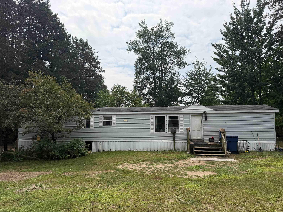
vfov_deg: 54.9
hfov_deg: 69.4
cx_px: 139
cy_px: 109
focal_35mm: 25
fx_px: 204
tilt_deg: +4.9
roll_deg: +0.5
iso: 100
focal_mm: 6.76
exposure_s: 1/6711
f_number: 1.78
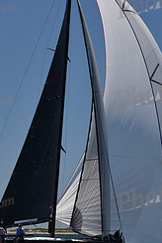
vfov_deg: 12.4
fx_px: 1114
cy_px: 150
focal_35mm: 165
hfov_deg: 8.3
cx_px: 66
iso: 250
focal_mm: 70
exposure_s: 1/800
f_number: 7.1
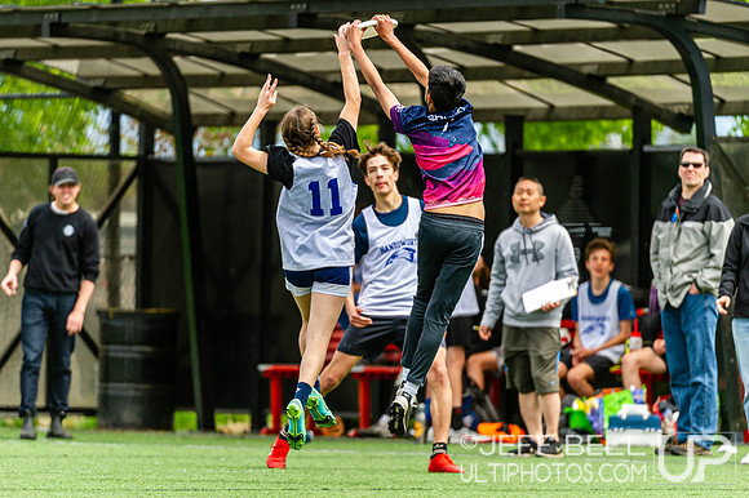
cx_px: 363
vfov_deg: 2.5
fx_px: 11310
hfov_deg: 3.8
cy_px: 280
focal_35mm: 544
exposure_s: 1/1600
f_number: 4
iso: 500
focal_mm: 400
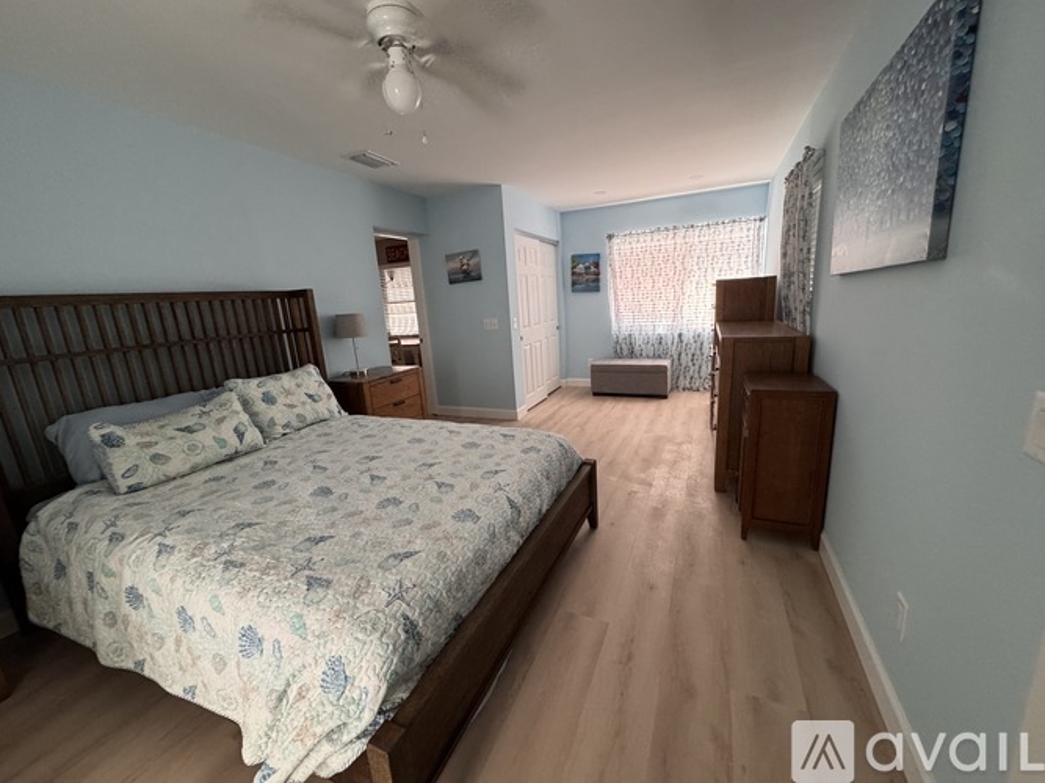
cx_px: 522
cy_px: 392
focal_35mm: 14
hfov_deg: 102.1
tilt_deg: -13.6
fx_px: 423
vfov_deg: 85.7
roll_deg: +3.0
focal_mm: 2.22
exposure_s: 1/64
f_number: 2.2
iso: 320
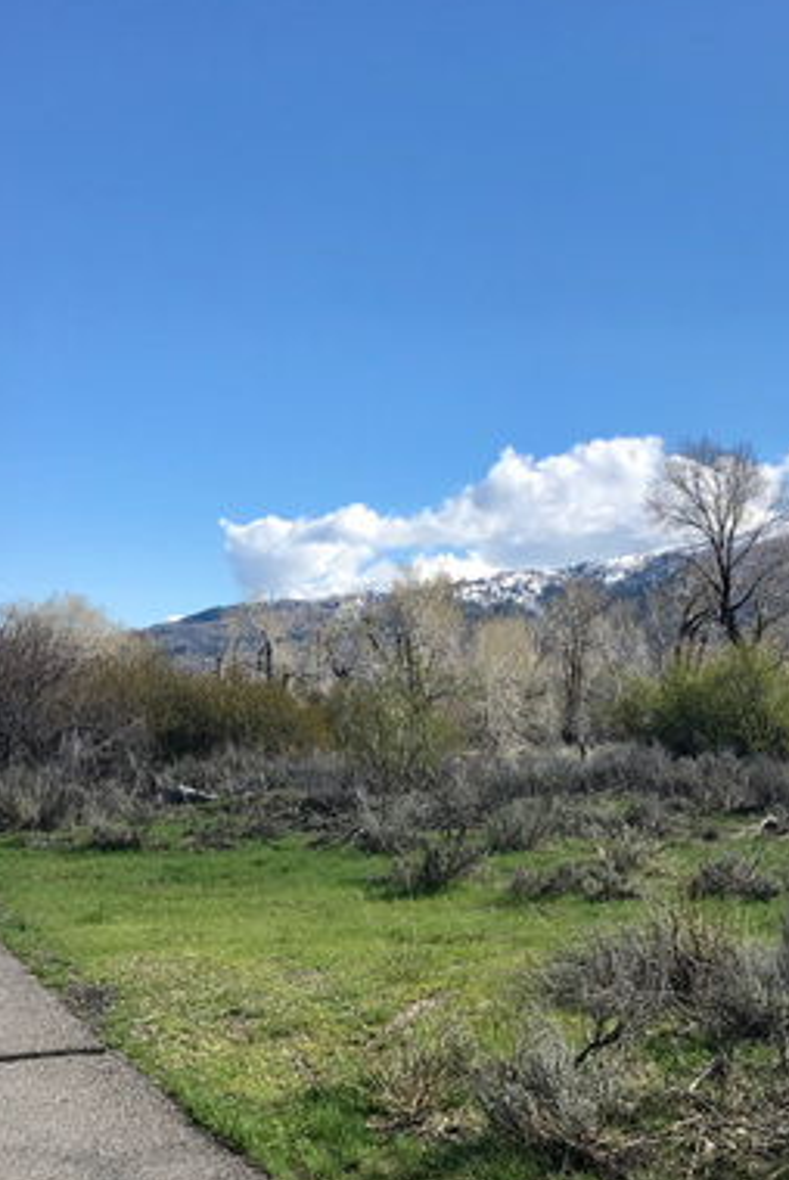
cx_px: 416
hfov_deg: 27.6
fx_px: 1608
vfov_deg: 40.2
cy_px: 677
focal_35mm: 49
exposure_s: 1/2740
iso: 20
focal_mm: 3.99
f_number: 1.8
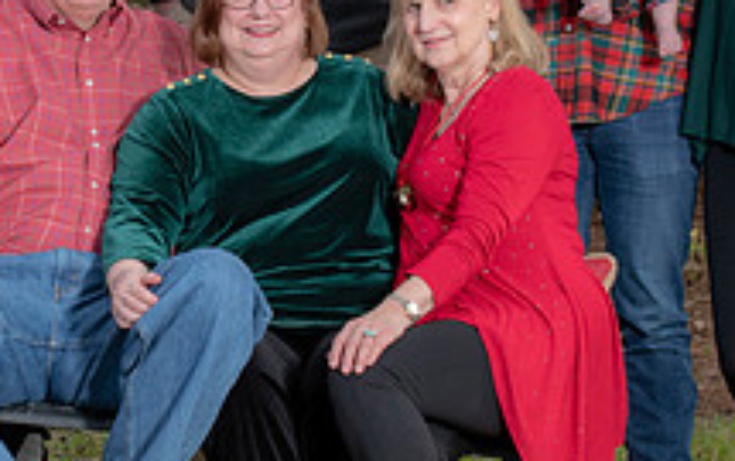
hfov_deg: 10.1
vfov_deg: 6.4
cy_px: 121
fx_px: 4132
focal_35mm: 206
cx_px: 130
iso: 320
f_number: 5.6
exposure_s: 1/250
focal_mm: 75
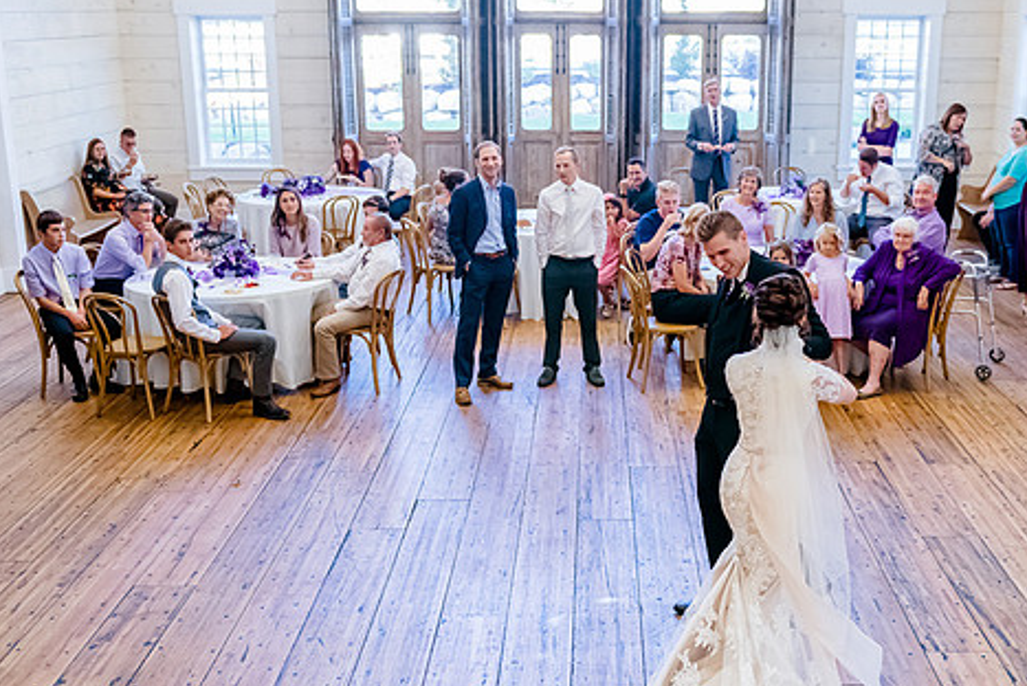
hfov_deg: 42.6
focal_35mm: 46
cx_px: 594
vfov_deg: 29.3
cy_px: 390
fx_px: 1313
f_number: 3.2
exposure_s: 1/640
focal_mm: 35
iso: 3200
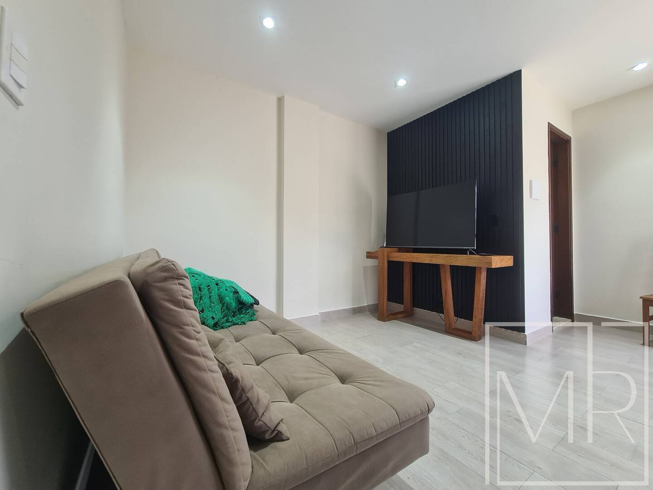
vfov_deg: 89.9
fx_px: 245
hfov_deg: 106.2
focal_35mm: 13
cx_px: 326
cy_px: 245
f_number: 2.2
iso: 200
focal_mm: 2.22
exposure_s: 1/60
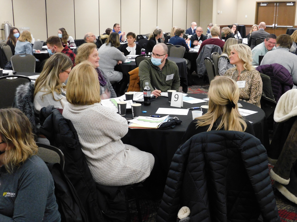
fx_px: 386
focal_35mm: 45
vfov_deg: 32.2
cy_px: 111
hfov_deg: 42.1
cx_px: 148
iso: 450
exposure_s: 1/8
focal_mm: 8
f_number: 3.7
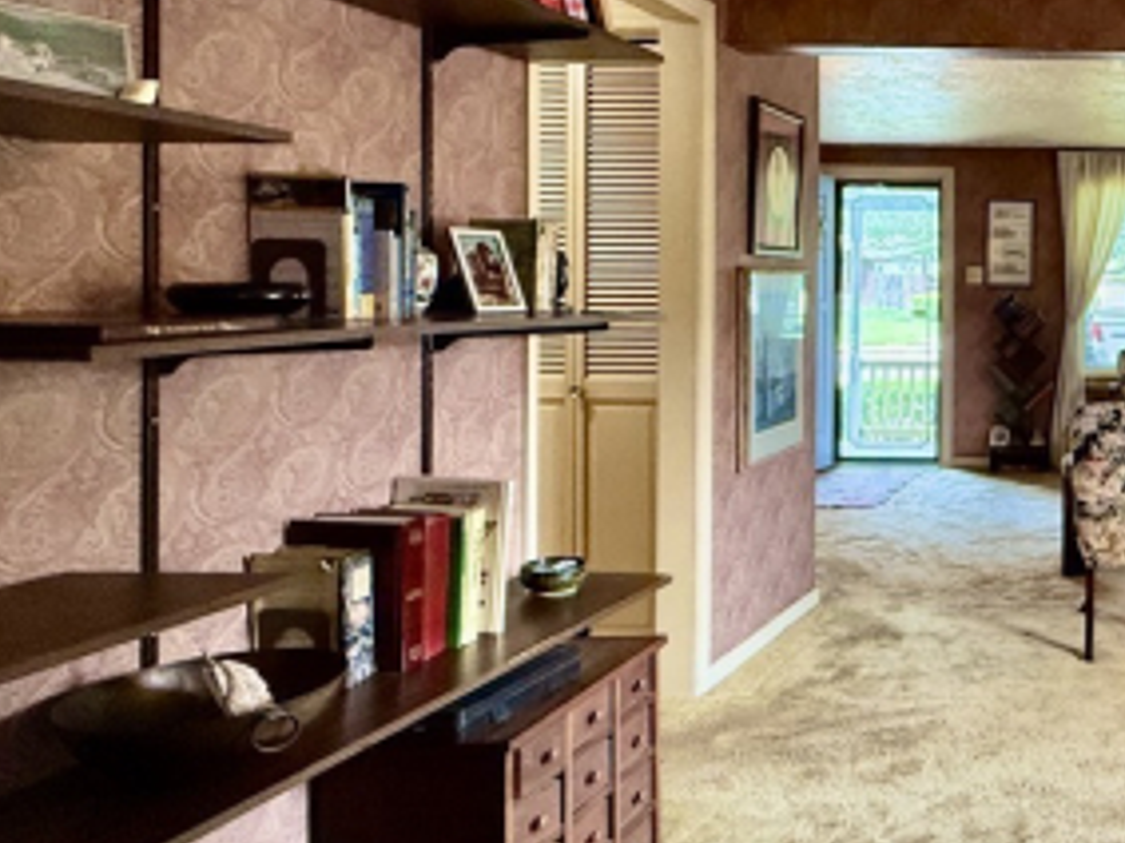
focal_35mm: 33
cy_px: 298
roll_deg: -1.0
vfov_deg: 42.5
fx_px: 1072
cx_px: 1226
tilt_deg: +0.3
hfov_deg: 43.4
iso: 400
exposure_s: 1/120
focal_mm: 2.22
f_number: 2.2
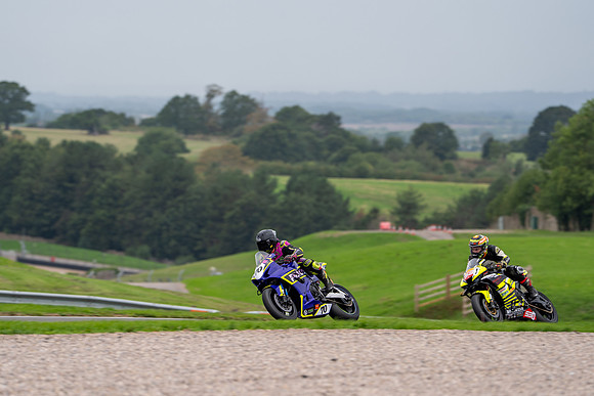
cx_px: 280
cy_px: 177
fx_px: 4827
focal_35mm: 293
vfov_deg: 4.7
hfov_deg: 7.0
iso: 125
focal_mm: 265
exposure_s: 1/400
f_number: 4.5
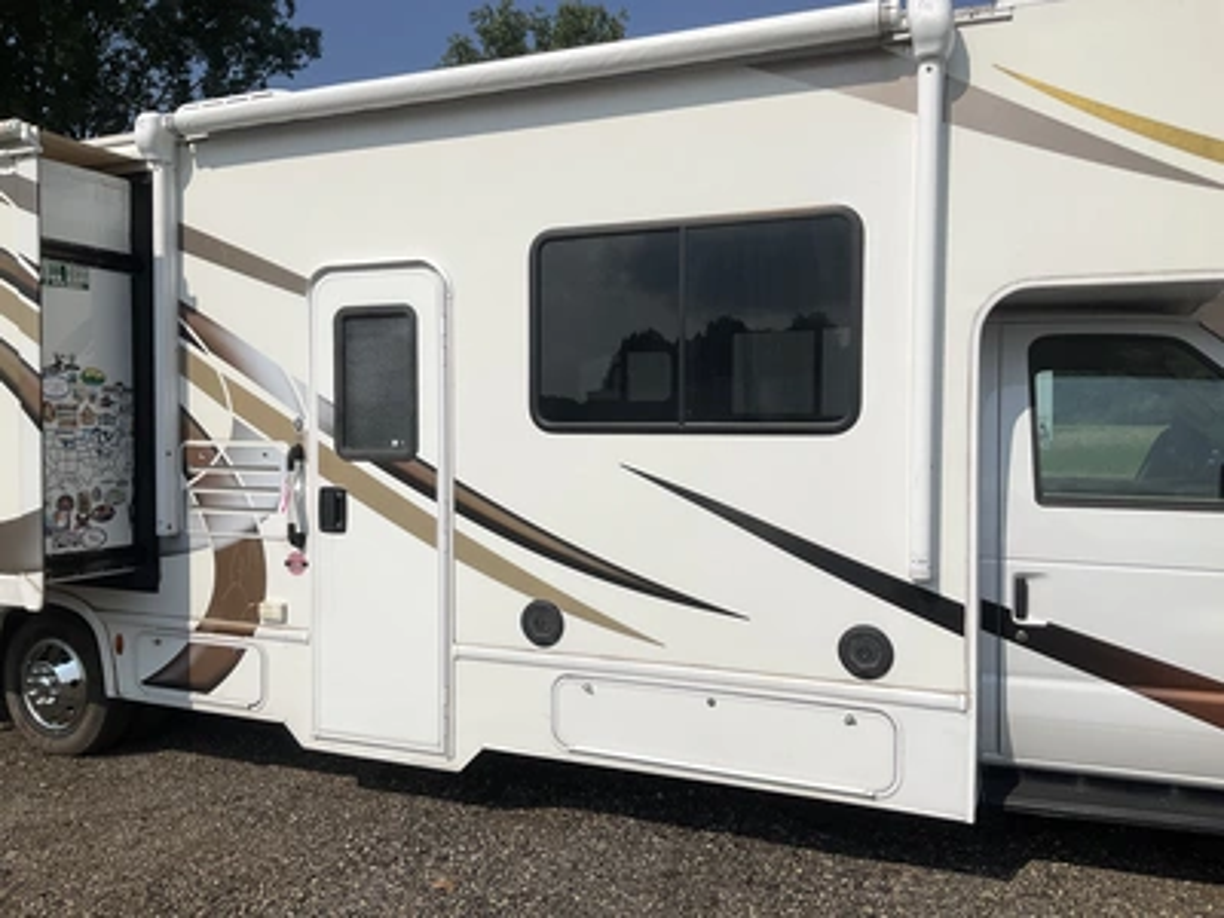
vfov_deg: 48.2
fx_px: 1025
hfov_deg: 61.7
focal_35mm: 29
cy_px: 459
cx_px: 612
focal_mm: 3
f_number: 1.8
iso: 25
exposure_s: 1/5814
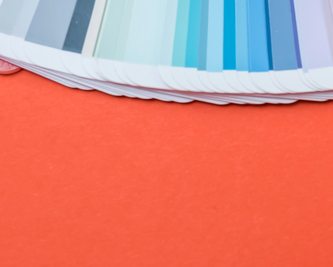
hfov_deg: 16.3
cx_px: 442
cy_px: -4
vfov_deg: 13.7
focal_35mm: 111
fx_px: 1094
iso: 250
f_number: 6.3
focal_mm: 35
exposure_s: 1/200
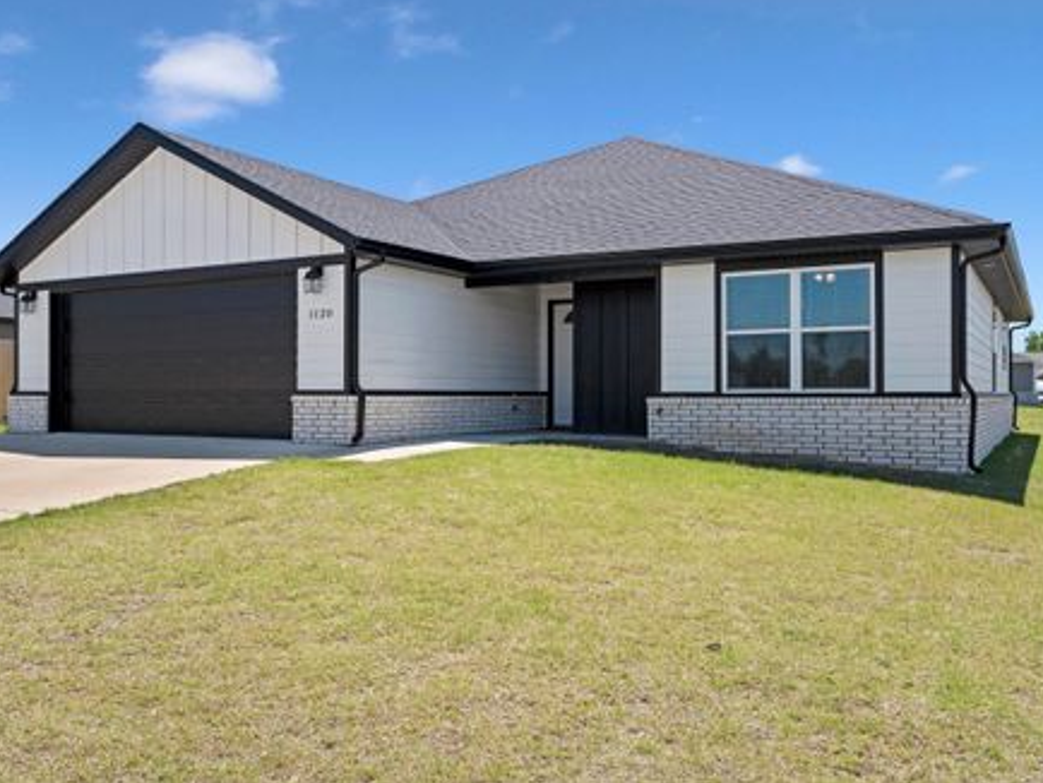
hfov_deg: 58.2
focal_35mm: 31
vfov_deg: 45.5
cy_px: 388
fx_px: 935
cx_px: 476
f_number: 8
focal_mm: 28
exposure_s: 1/500
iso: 200
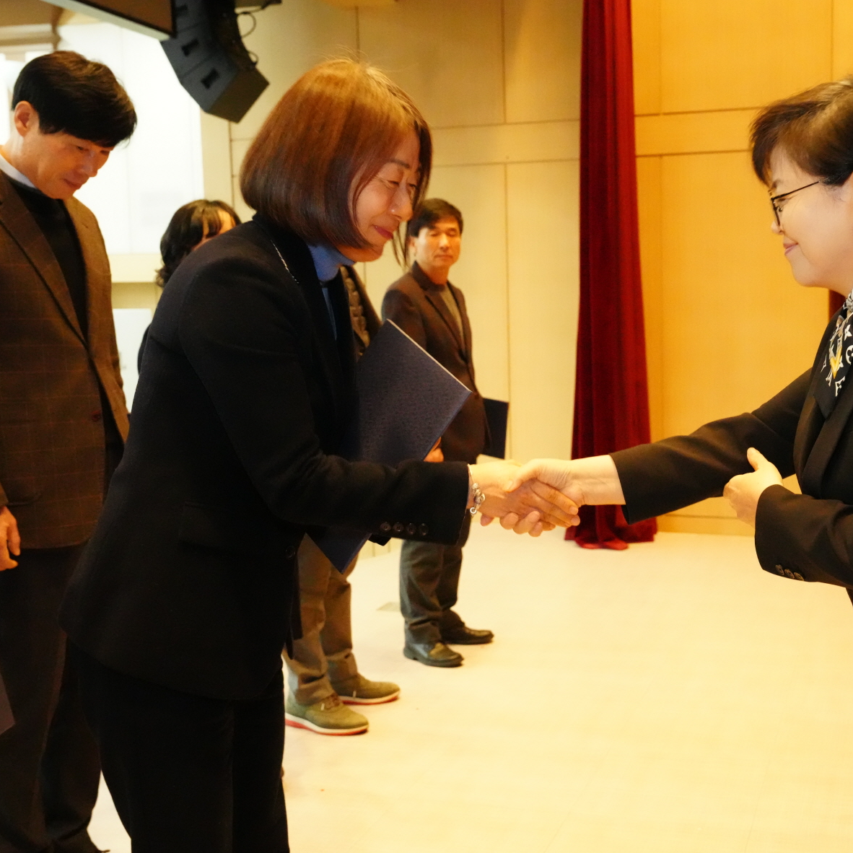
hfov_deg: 37.8
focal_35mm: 44
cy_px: 430
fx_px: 1227
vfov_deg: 38.3
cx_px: 581
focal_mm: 34
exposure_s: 1/160
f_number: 5.6
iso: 16000
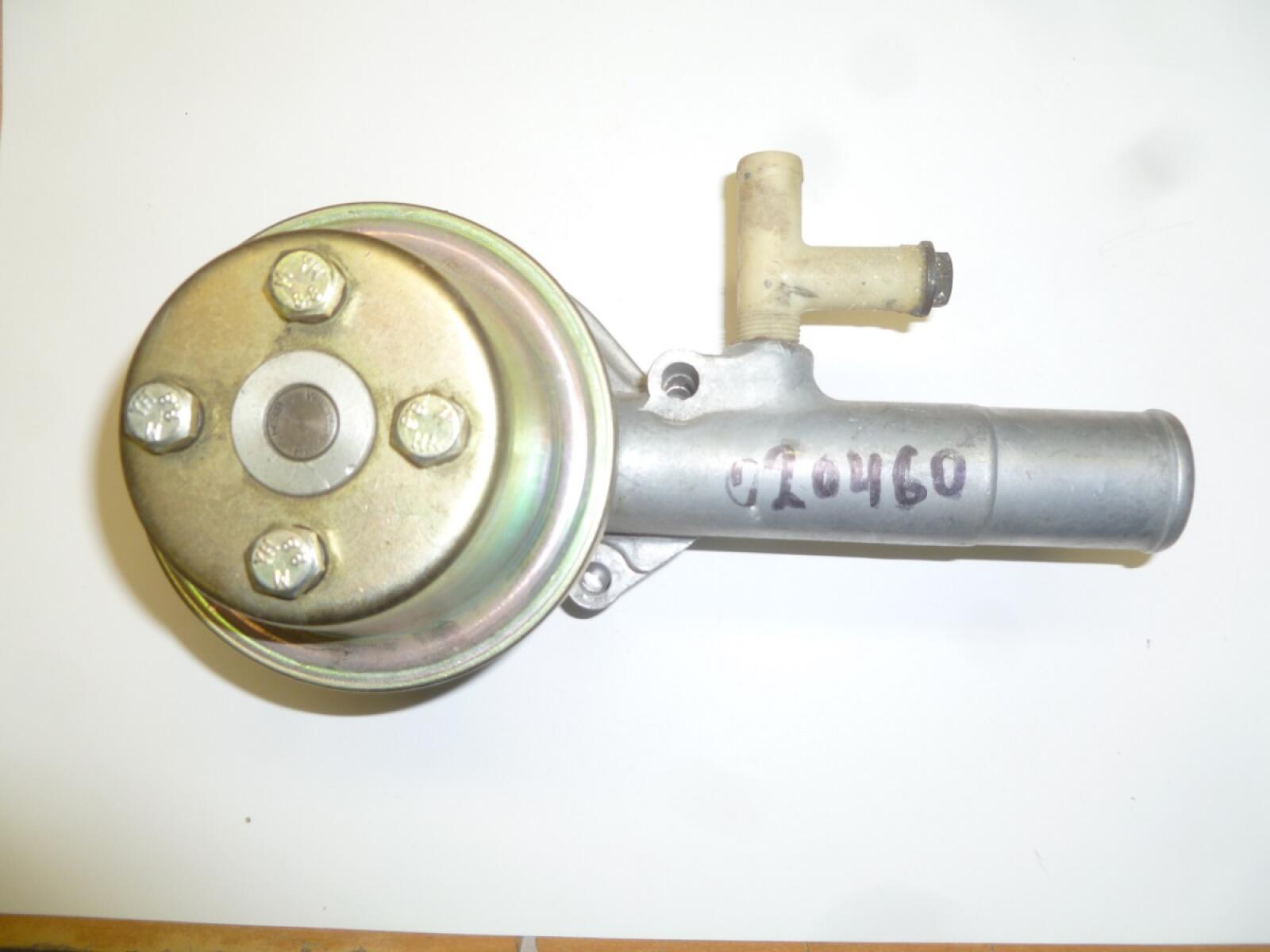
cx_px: 635
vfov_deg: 49.7
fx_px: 1027
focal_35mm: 28
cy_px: 476
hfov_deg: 63.4
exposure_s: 1/30
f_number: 3.3
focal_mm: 5
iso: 100
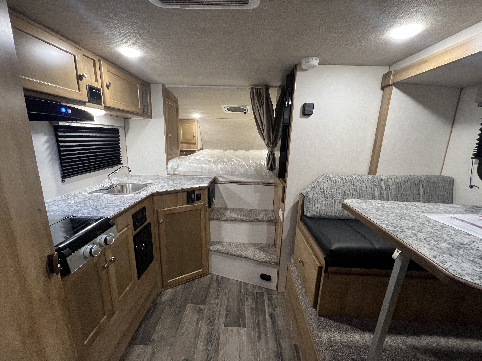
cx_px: 241
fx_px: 181
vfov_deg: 89.9
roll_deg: -1.4
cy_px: 180
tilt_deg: -12.4
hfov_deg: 106.2
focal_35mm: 13
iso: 320
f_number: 1.8
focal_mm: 1.57
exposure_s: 1/60
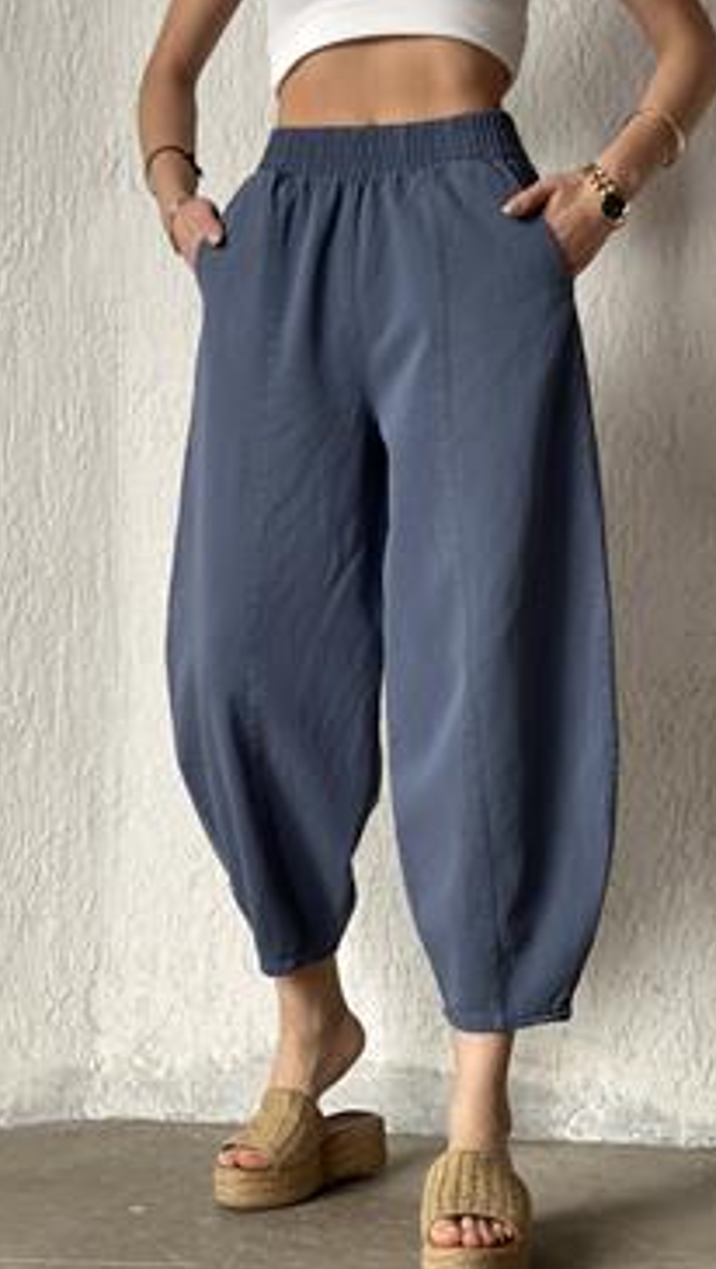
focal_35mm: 61
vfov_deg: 34.3
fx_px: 2054
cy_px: 626
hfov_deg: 19.8
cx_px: 379
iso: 100
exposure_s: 1/121
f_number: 1.78
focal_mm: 6.86
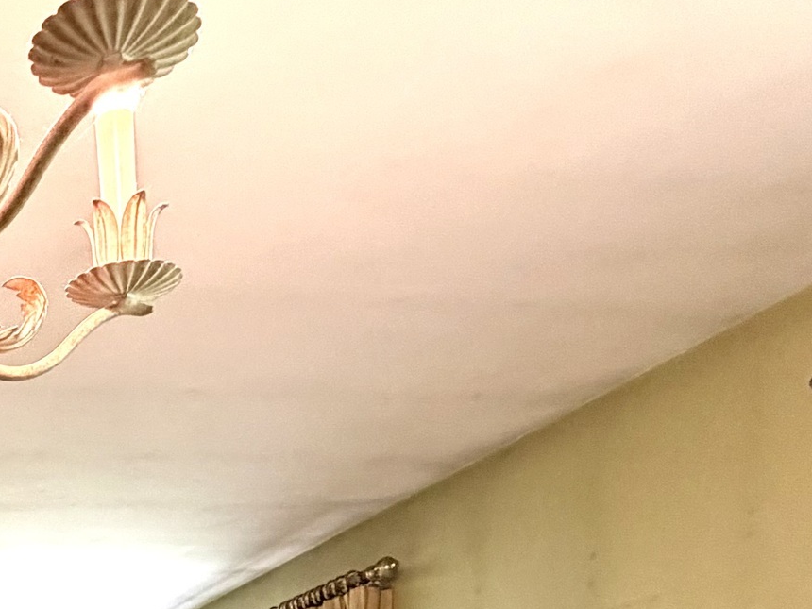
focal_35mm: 50
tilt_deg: -7.5
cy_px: 998
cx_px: -94
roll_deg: +1.5
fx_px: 1173
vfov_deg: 22.0
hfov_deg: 33.1
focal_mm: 2.22
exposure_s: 1/60
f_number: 2.2
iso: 400
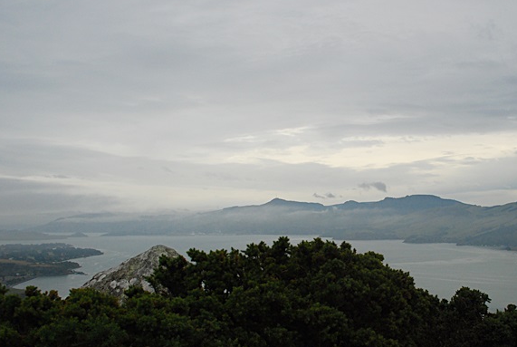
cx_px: 325
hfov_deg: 45.9
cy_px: 211
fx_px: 604
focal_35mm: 42
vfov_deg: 31.9
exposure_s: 1/1600
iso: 400
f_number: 6.3
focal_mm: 20
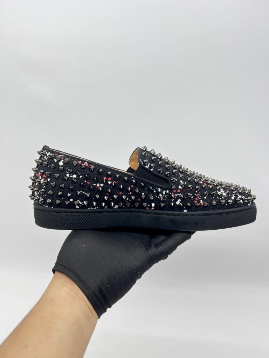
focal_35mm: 26
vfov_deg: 67.3
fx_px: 269
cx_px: 134
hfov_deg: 53.1
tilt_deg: -15.1
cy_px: 179
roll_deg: -0.5
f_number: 1.5
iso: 32
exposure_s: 1/112
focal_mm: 5.7
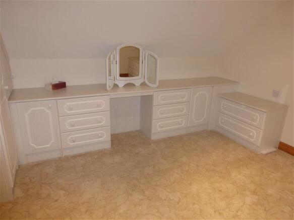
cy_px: 110
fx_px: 204
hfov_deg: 71.6
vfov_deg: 56.8
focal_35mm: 24
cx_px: 147
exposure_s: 1/60
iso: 400
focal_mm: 4.3
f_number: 3.3
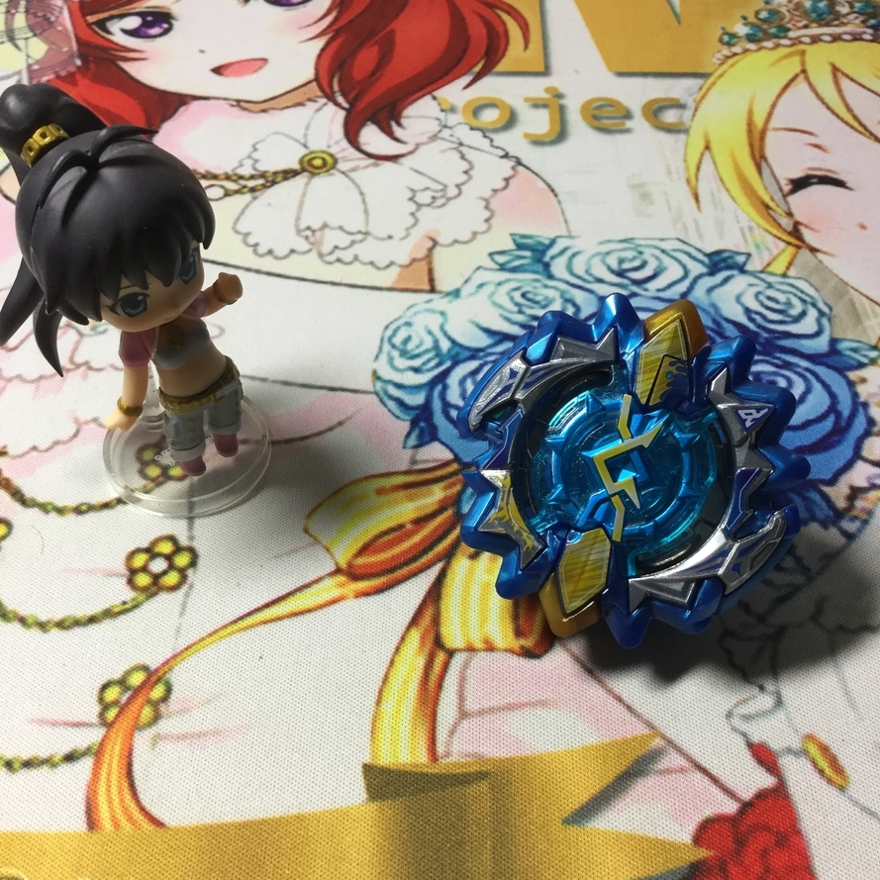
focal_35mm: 37
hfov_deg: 44.9
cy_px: 492
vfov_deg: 44.8
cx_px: 440
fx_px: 1064
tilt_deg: -49.4
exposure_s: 1/40
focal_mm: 3.3
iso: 32
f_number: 2.4
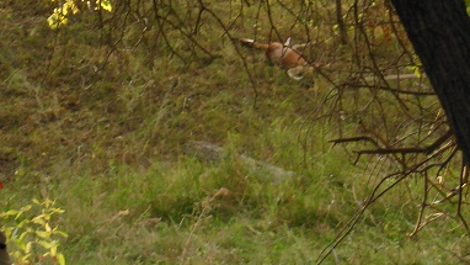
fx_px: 2642
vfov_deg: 5.7
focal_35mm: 212
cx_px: 171
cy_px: -38
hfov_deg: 10.2
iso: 400
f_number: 5.6
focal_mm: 16.5
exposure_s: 1/60
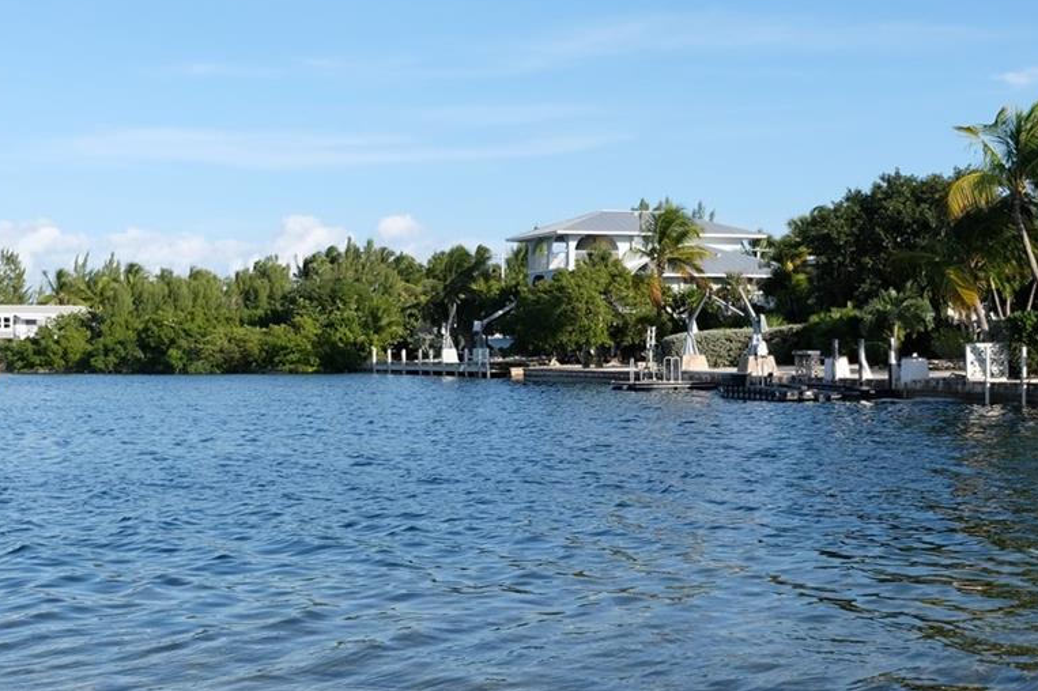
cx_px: 618
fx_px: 1873
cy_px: 443
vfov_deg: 20.8
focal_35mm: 65
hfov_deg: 30.9
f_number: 3.2
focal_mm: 20.5
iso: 200
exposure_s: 1/2500
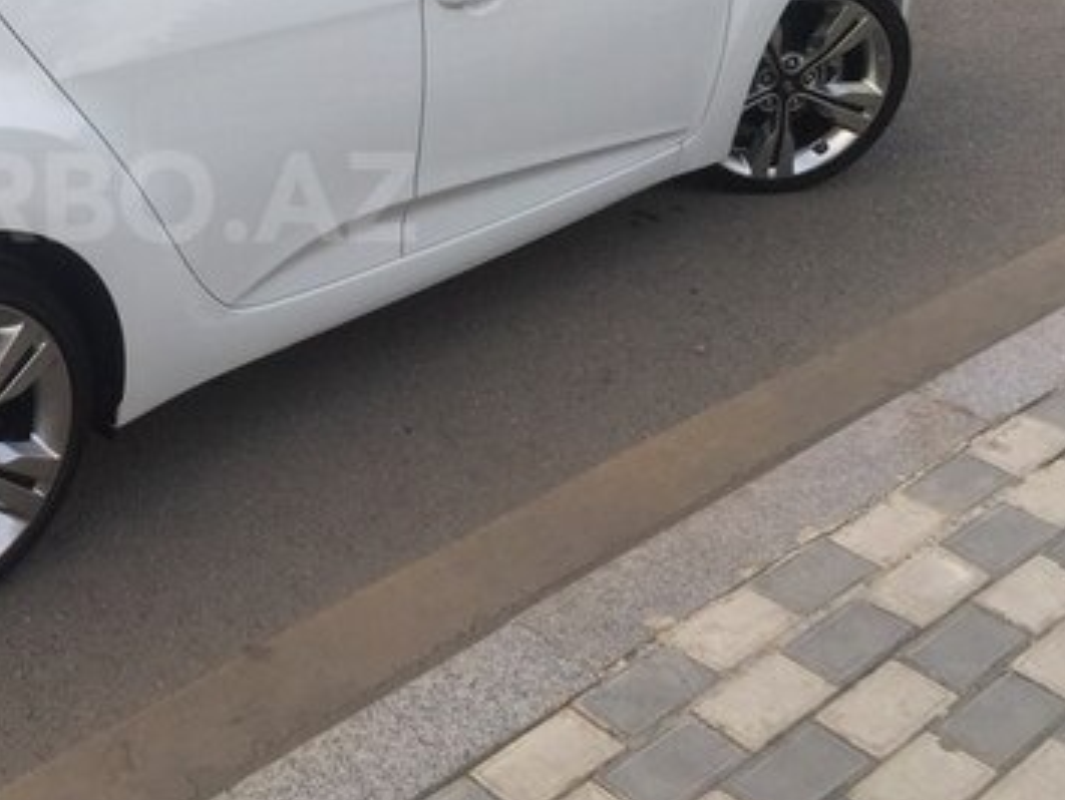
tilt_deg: -24.4
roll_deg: -0.6
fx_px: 1662
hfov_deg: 33.6
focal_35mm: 54
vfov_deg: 26.7
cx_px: 108
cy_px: 197
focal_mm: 4.15
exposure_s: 1/273
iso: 32
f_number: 2.2
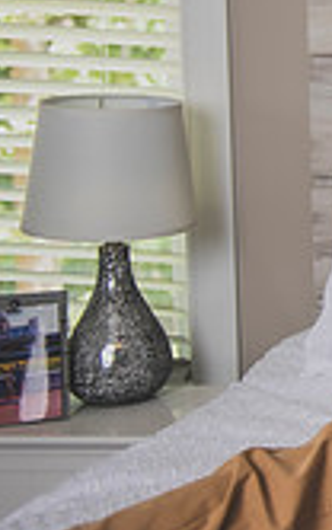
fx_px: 1676
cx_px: 909
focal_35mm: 116
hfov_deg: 9.5
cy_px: 62
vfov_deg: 17.7
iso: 200
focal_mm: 32
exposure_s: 1/125
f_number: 2.8
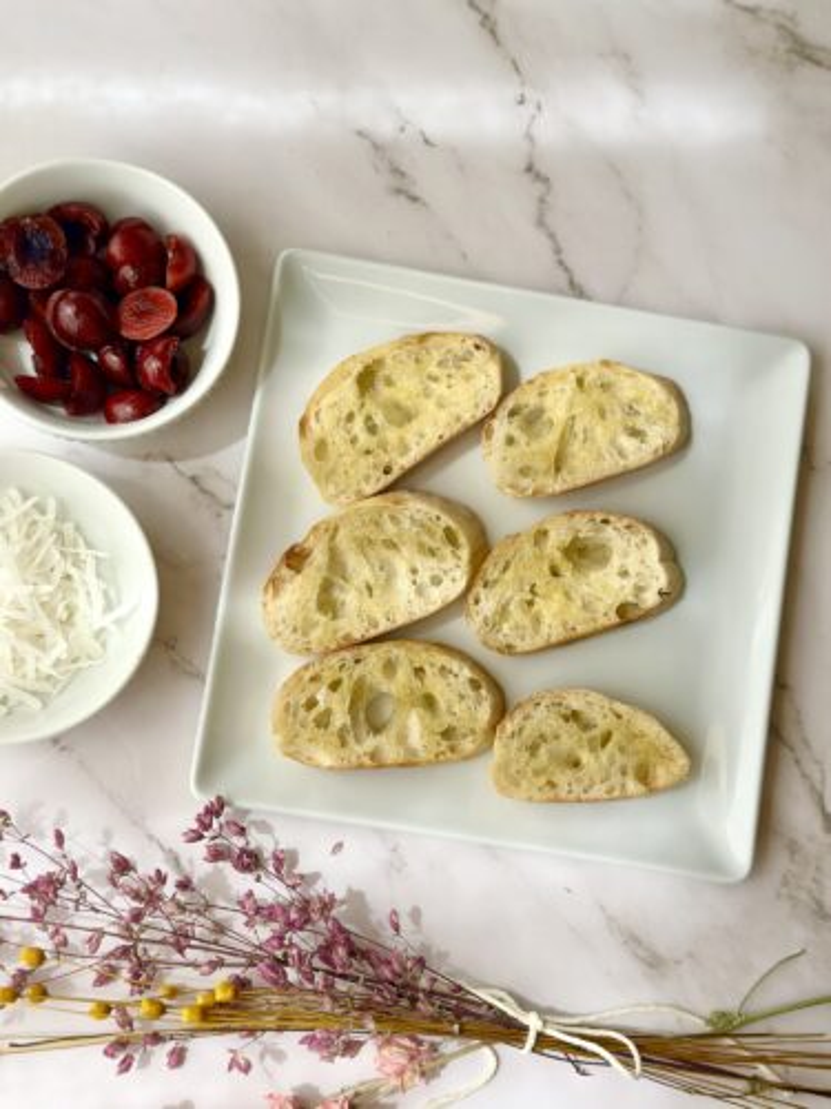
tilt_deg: -78.6
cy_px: 554
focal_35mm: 48
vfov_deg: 39.7
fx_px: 1536
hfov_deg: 30.3
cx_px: 416
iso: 80
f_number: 1.78
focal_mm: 6.86
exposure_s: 1/1145
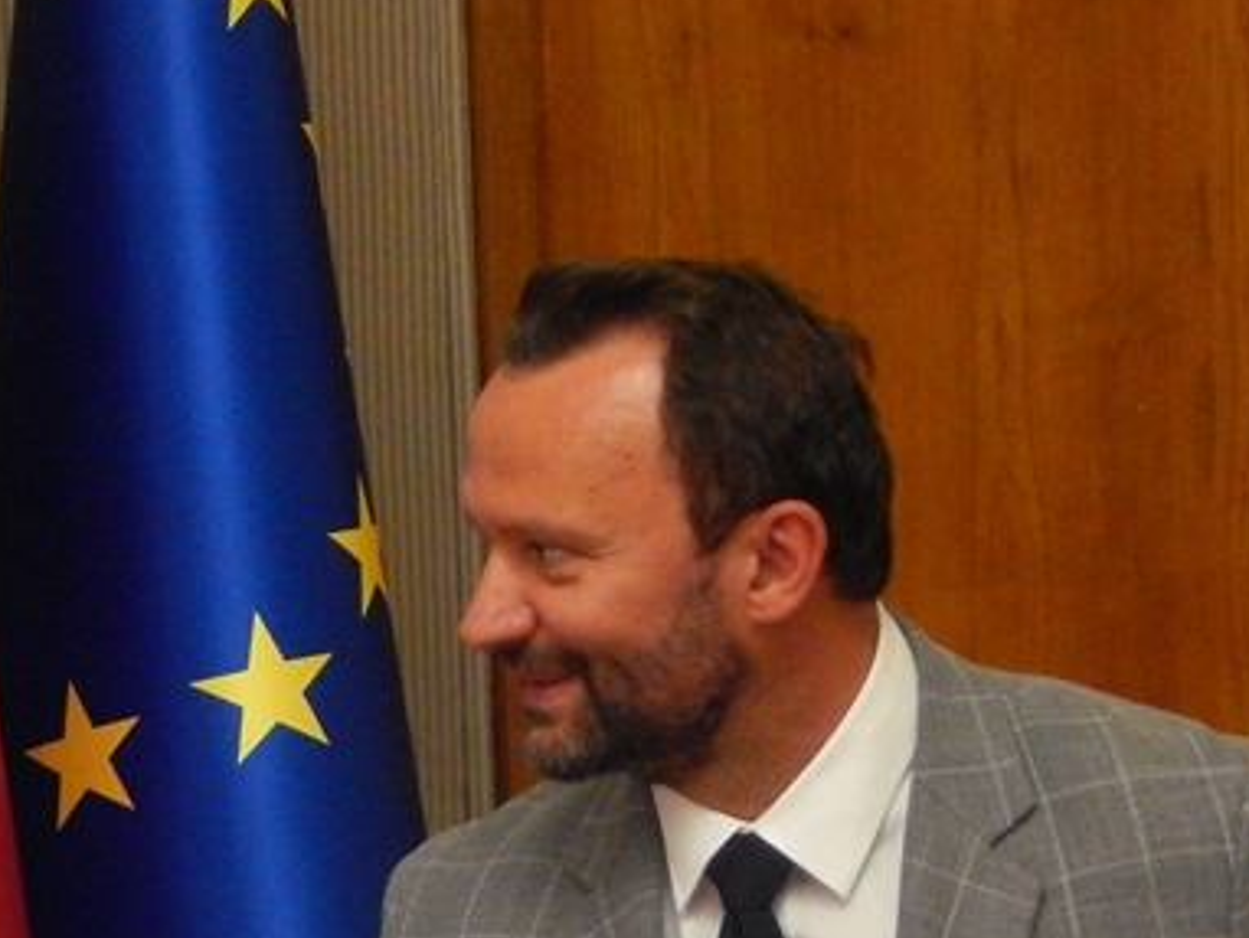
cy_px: 1147
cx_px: 0
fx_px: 8882
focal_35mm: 246
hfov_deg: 8.0
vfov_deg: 6.0
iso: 800
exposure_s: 1/60
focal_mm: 16.6
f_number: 4.4
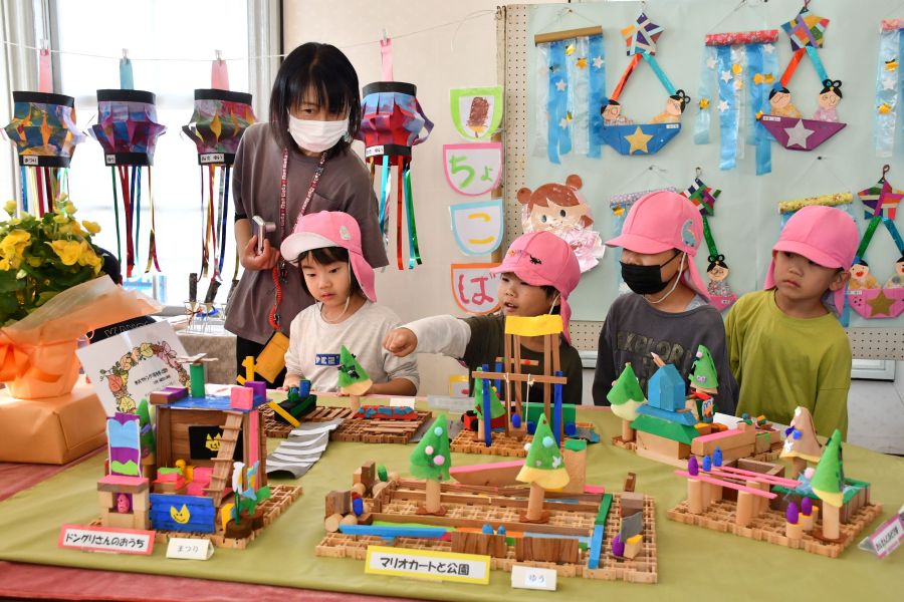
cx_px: 452
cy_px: 301
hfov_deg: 53.1
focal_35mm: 36
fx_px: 904
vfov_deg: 36.9
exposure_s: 1/200
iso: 1000
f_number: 5.6
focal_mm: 24
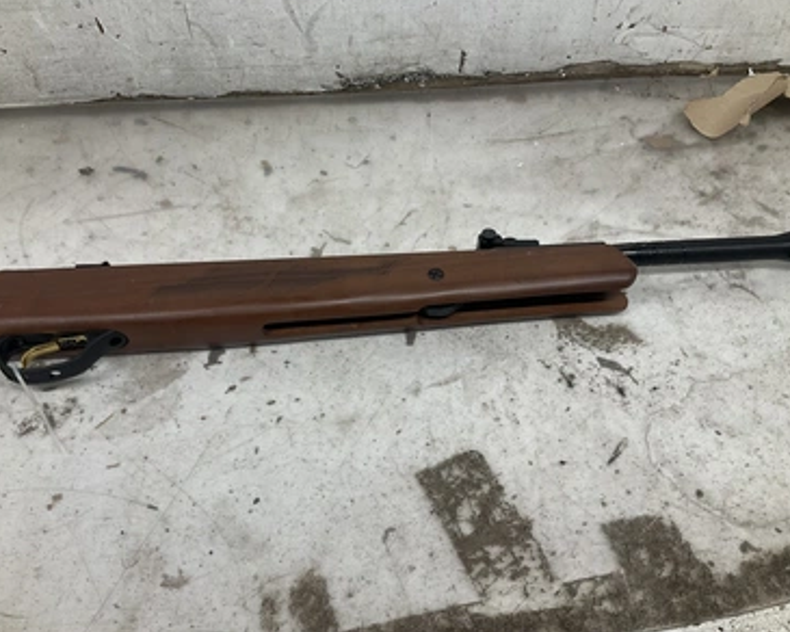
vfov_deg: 47.1
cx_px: 368
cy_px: 312
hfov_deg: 57.1
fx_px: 725
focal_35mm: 31
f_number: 1.8
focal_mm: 3
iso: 40
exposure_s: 1/120
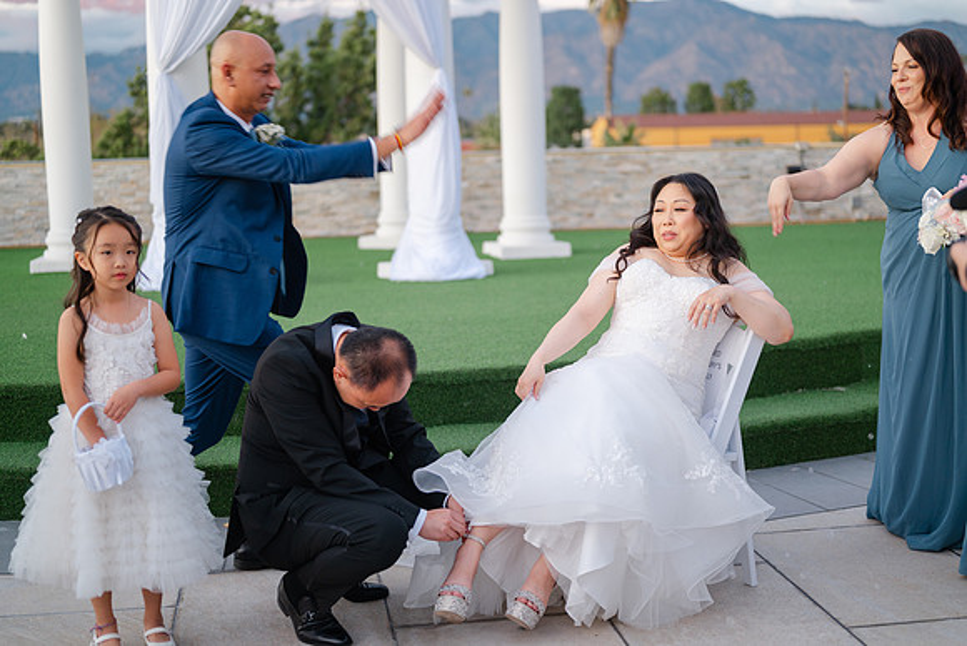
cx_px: 484
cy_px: 323
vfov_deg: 27.0
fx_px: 1343
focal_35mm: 50
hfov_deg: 39.6
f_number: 1.8
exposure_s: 1/60
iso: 100
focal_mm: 50
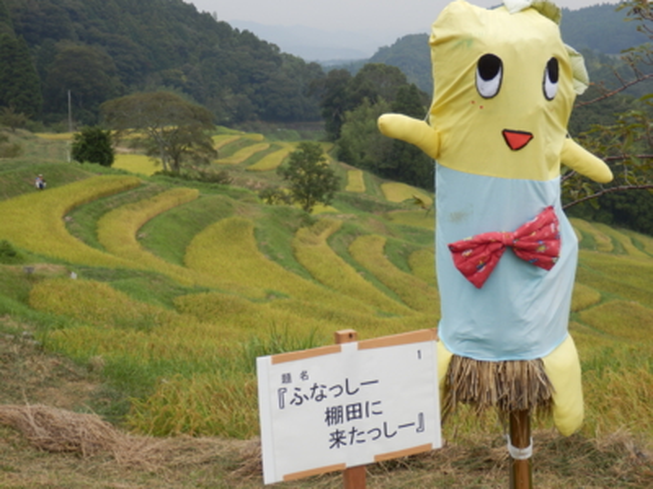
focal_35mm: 54
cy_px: 244
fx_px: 1019
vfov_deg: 27.0
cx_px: 326
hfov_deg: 35.5
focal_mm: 9.8
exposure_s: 1/100
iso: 80
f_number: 4.1
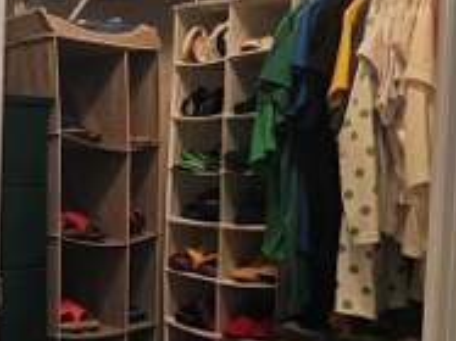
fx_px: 777
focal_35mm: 59
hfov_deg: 28.5
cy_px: 202
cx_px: -90
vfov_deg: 24.8
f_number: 1.7
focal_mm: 6.3
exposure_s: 1/120
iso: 800
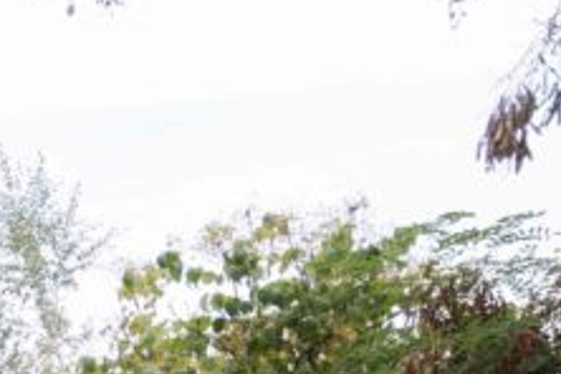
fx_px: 2587
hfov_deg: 9.1
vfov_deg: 7.4
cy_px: 1056
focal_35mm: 166
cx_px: -1291
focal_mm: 24
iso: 100
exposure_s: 1/125
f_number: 4
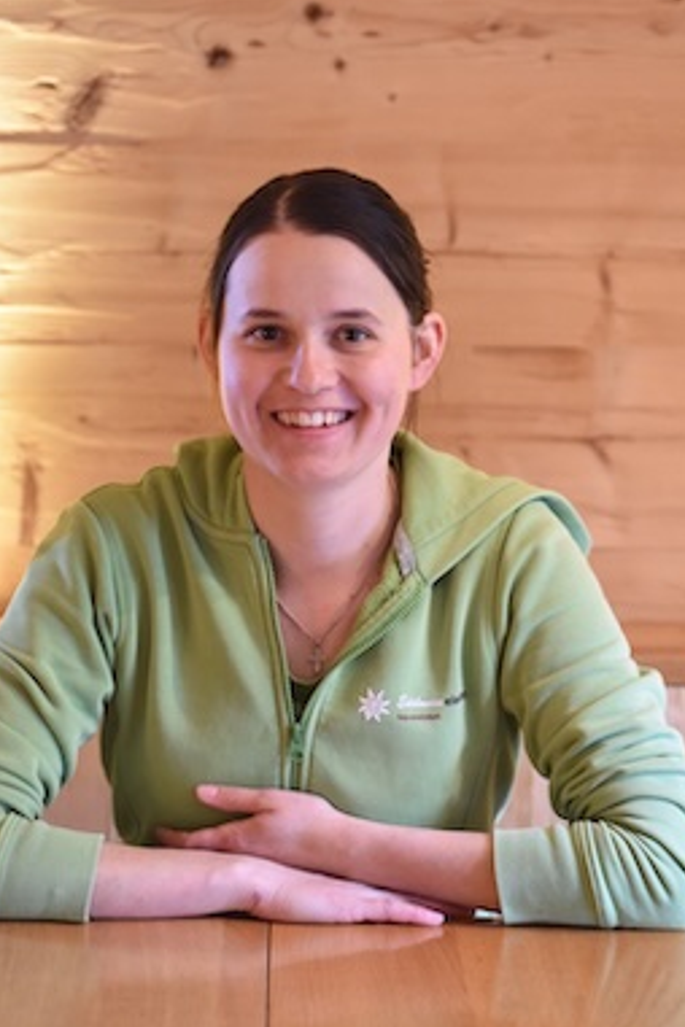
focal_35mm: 124
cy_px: 477
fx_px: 3539
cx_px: 329
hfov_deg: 11.1
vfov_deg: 16.5
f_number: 4.5
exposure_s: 1/125
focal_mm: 105
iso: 8000
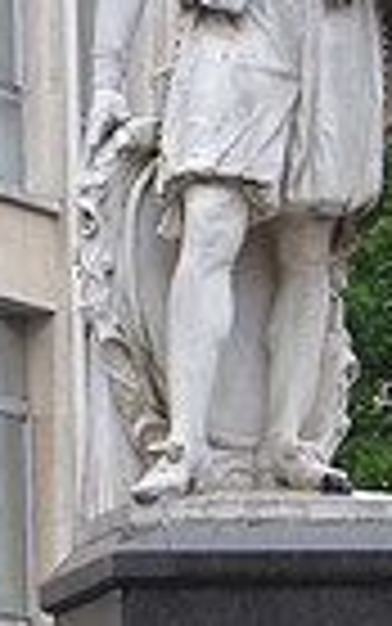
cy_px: 576
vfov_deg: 5.6
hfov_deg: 3.5
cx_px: 264
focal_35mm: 373
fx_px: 6369
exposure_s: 1/60
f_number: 5.3
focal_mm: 19.4
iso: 400
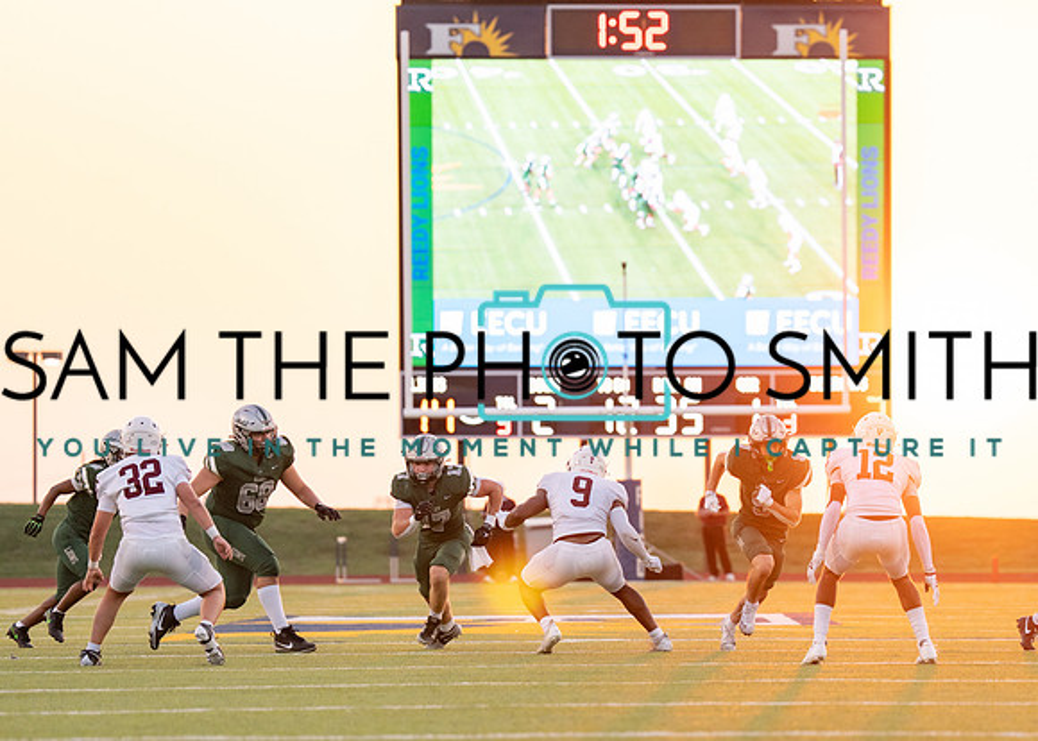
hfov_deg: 8.9
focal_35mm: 227
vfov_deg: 6.3
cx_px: 758
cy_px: 458
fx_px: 6679
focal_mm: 142
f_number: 2.8
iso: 640
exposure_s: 1/1250
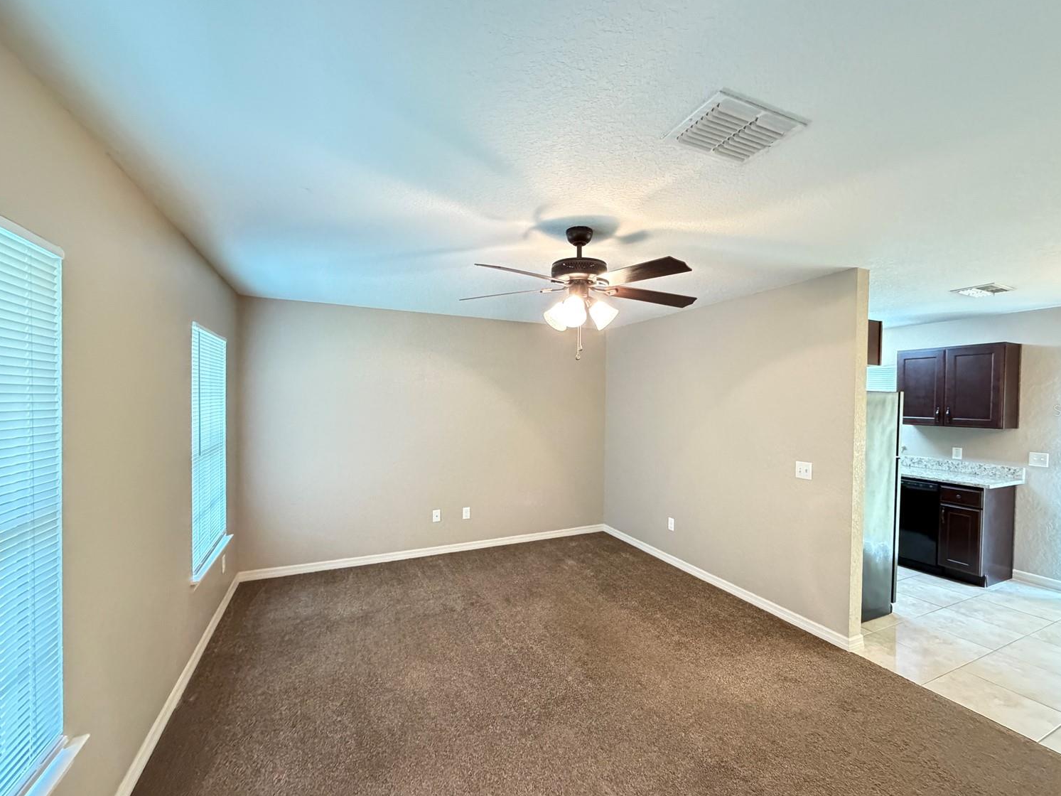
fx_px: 460
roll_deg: +1.1
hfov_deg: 98.1
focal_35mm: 15
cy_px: 410
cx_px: 552
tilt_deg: +0.7
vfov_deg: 81.7
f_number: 2.2
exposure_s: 1/40
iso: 1000
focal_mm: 2.22
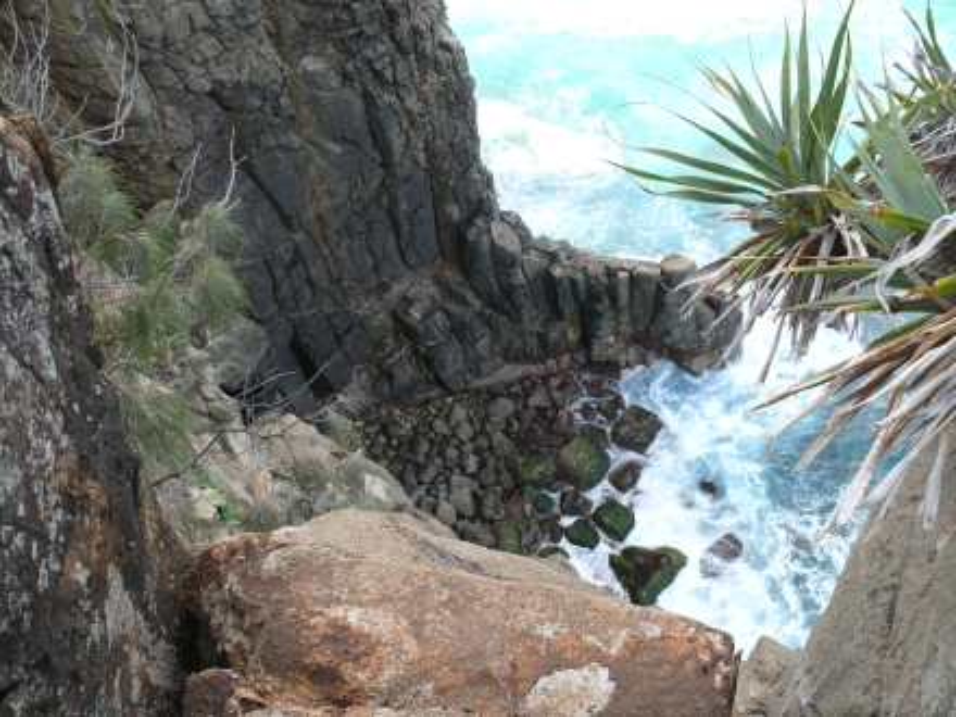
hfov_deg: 52.6
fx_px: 967
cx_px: 478
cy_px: 358
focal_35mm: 35
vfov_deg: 40.7
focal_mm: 7.4
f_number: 3.6
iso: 100
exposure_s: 1/125
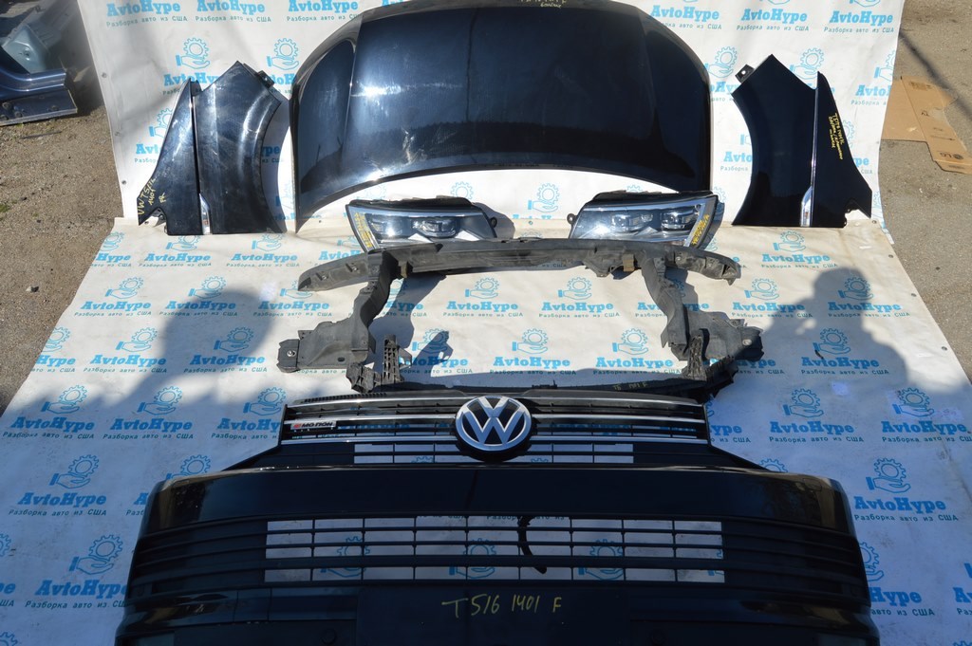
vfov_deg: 47.9
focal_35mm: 27
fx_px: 728
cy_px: 323
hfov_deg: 67.4
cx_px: 486
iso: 100
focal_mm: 18
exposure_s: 1/320
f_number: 9
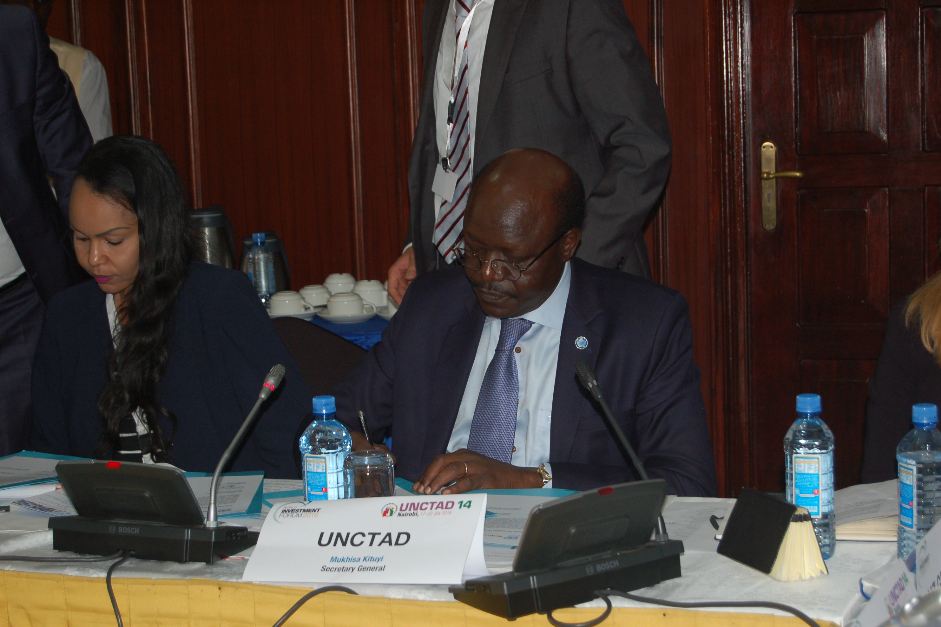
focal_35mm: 76
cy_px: 316
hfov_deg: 26.7
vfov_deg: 17.9
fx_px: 1986
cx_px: 469
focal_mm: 50
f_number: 5.6
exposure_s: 1/60
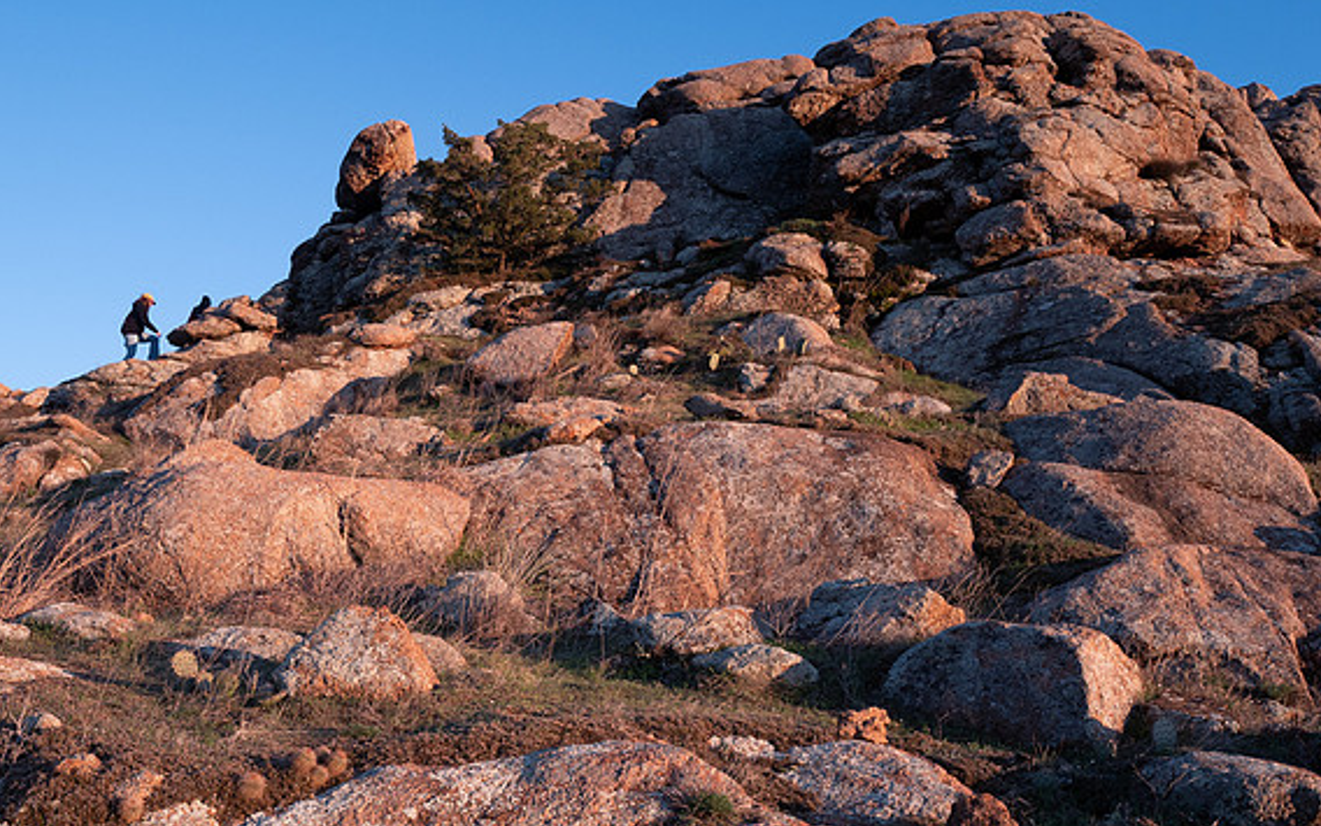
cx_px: 529
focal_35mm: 36
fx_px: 1296
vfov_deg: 35.2
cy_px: 501
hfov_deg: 53.6
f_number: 8
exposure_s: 1/100
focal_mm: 14
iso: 200
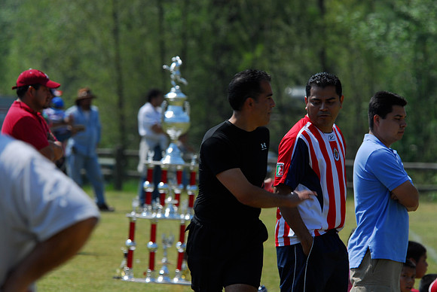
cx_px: 218
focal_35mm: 360
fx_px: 4374
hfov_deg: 5.7
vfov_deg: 3.8
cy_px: 146
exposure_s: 1/160
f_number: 6.3
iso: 100
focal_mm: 240
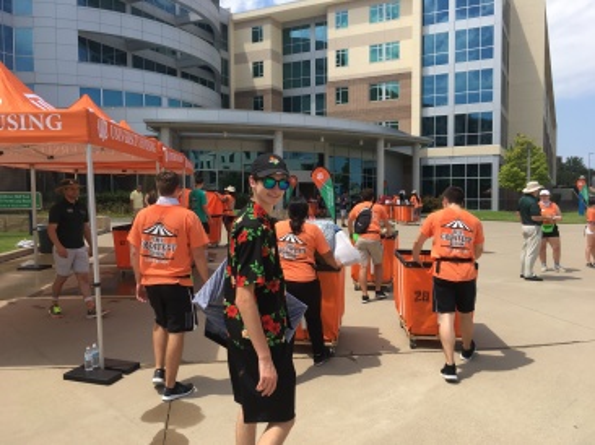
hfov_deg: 61.7
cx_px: 298
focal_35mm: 29
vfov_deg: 48.2
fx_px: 498
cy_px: 222
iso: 25
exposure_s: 1/1148
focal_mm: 4.15
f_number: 2.2
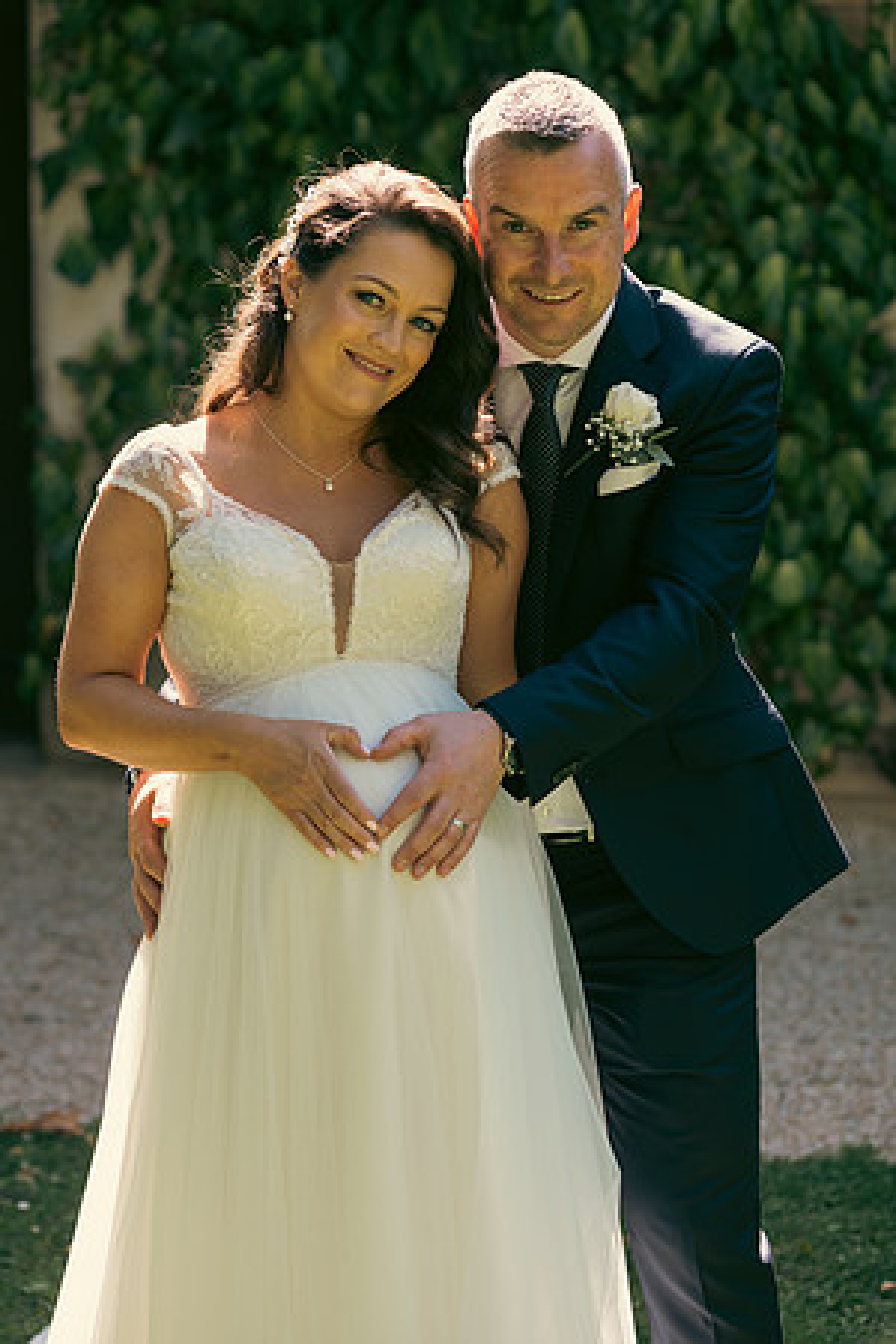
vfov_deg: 22.1
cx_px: 448
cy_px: 672
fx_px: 3434
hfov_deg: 14.9
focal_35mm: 92
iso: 160
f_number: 3.5
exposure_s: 1/250
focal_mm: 92
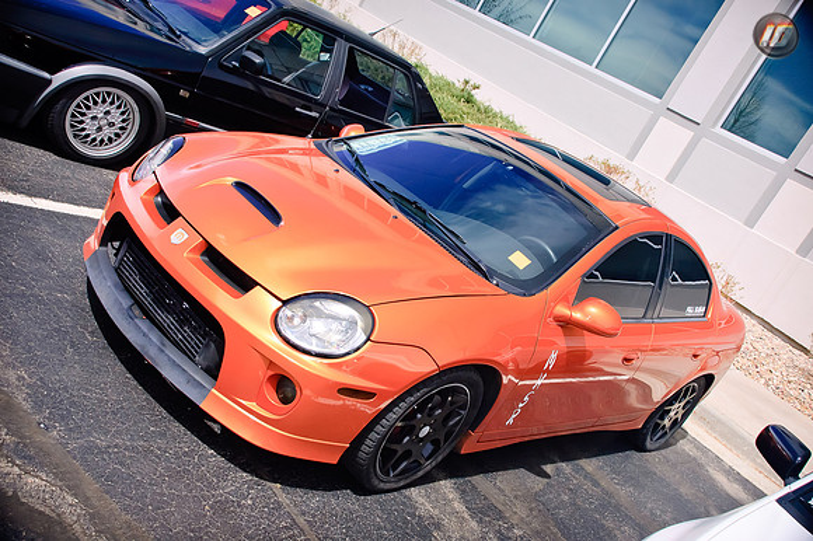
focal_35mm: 36
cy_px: 270
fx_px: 813
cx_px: 406
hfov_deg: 53.2
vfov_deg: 36.8
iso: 200
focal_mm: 24
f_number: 6.3
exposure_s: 1/160
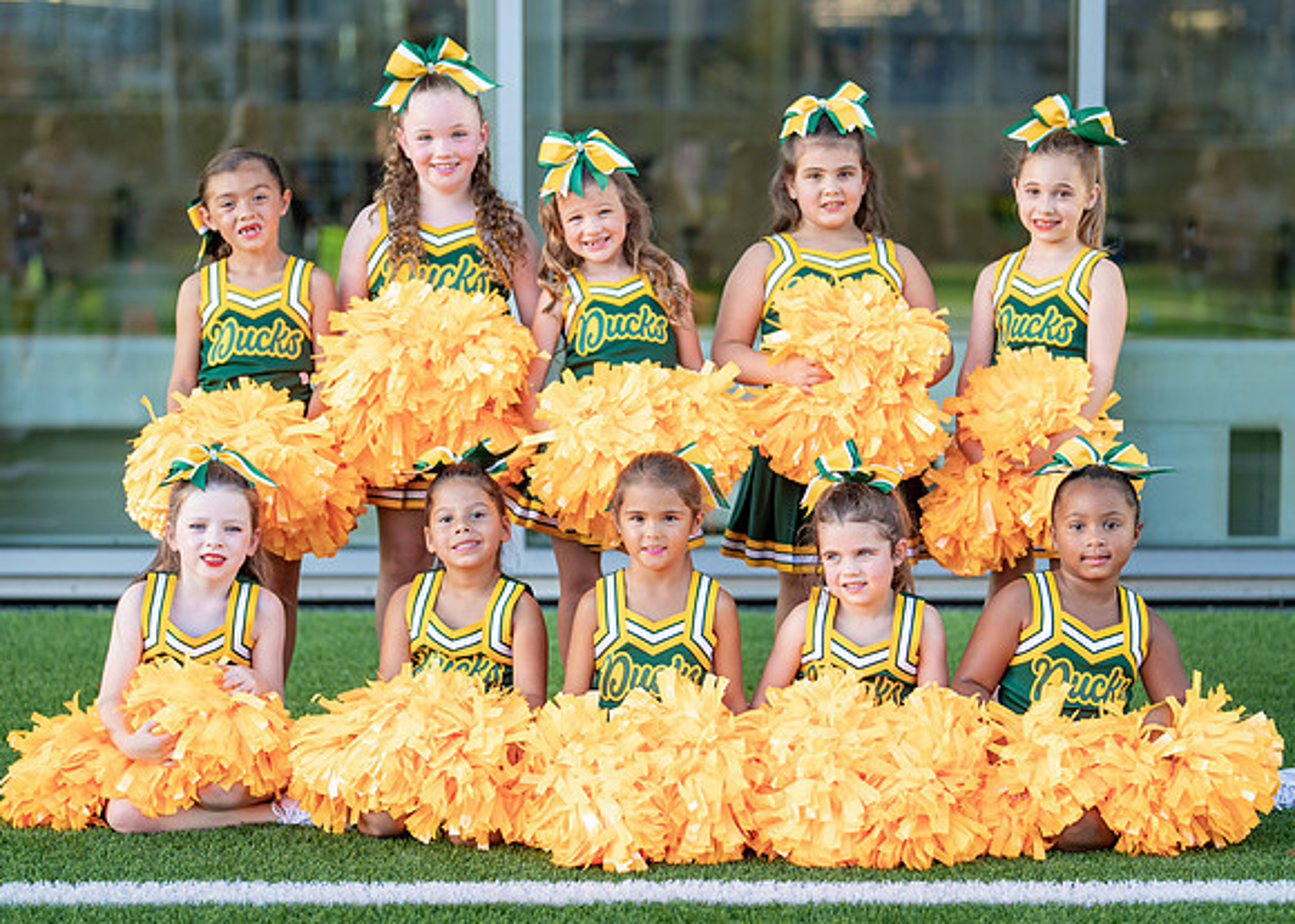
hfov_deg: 25.0
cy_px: 488
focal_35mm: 79
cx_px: 695
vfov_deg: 18.0
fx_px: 2922
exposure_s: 1/500
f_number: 1.2
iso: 100
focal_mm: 50
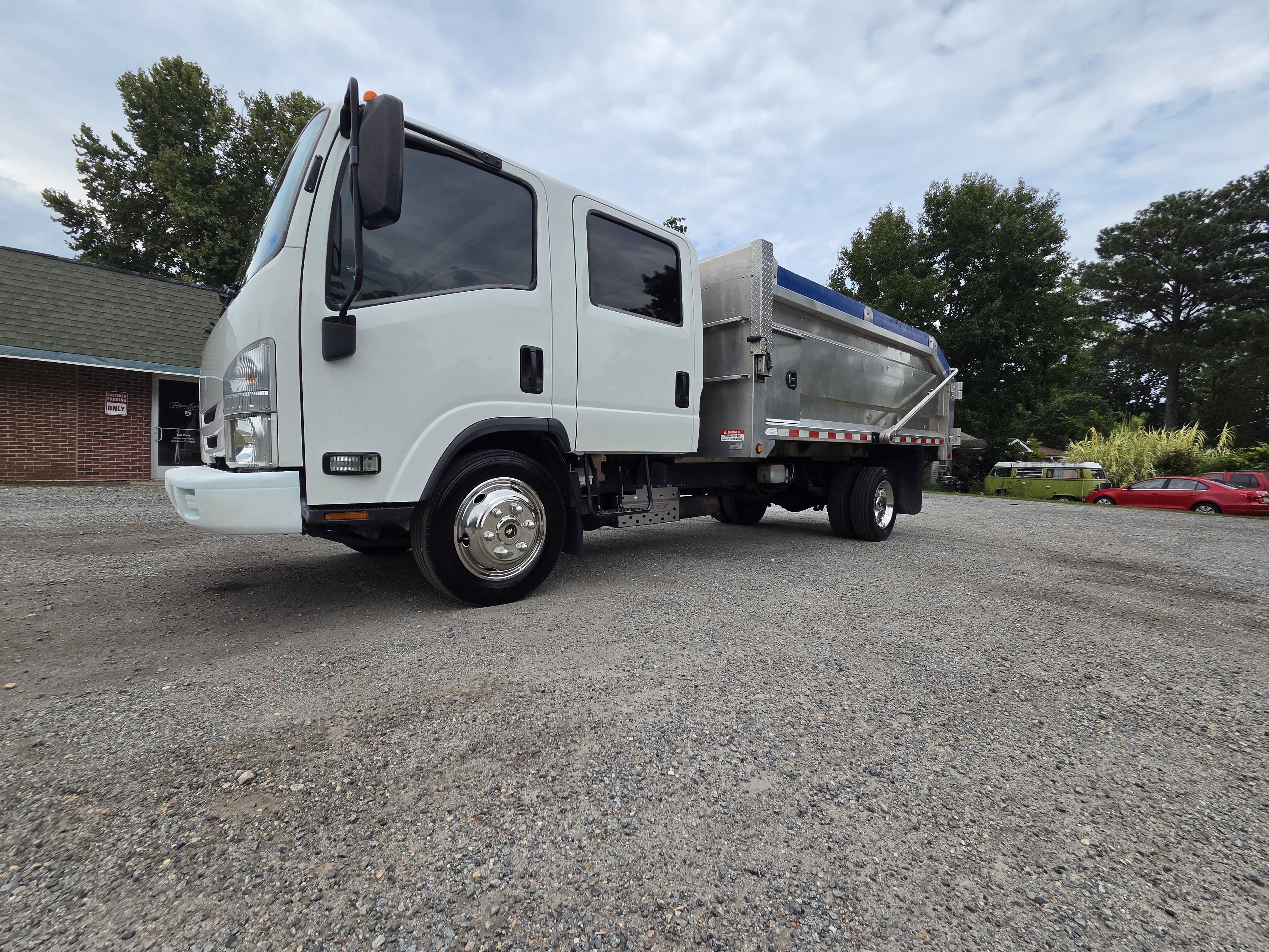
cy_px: 476
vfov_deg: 89.9
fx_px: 477
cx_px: 634
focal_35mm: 13
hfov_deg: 106.2
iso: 100
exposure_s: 1/4109
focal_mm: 2.2
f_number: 2.2
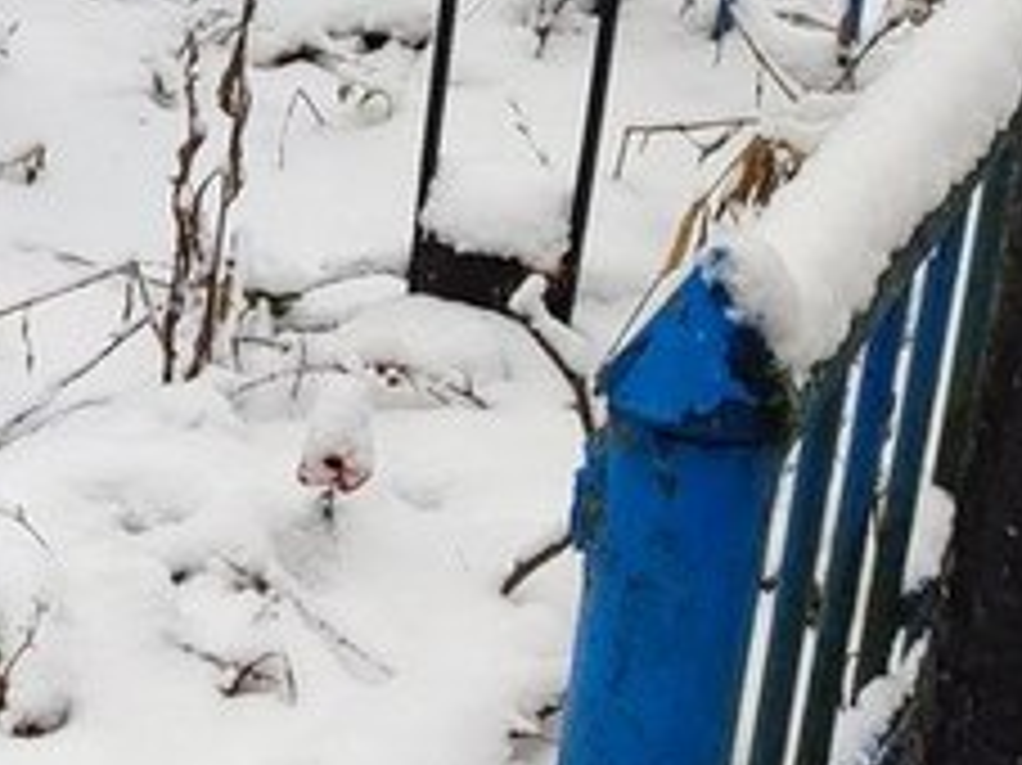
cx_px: -581
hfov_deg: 15.8
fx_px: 3334
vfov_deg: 12.9
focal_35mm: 113
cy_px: -4
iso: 62
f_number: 1.9
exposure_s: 1/100
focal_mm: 6.04
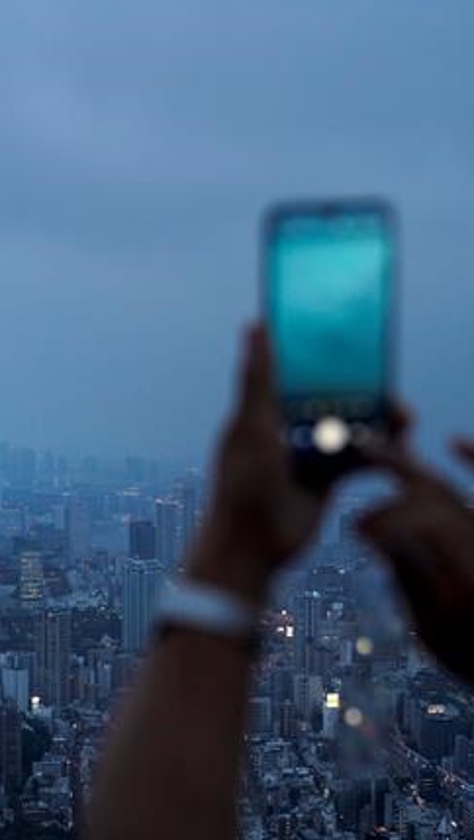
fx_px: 1449
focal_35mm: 65
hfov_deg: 18.4
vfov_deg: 32.3
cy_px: 418
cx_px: 102
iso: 1250
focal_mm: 41
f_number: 2.8
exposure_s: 1/320
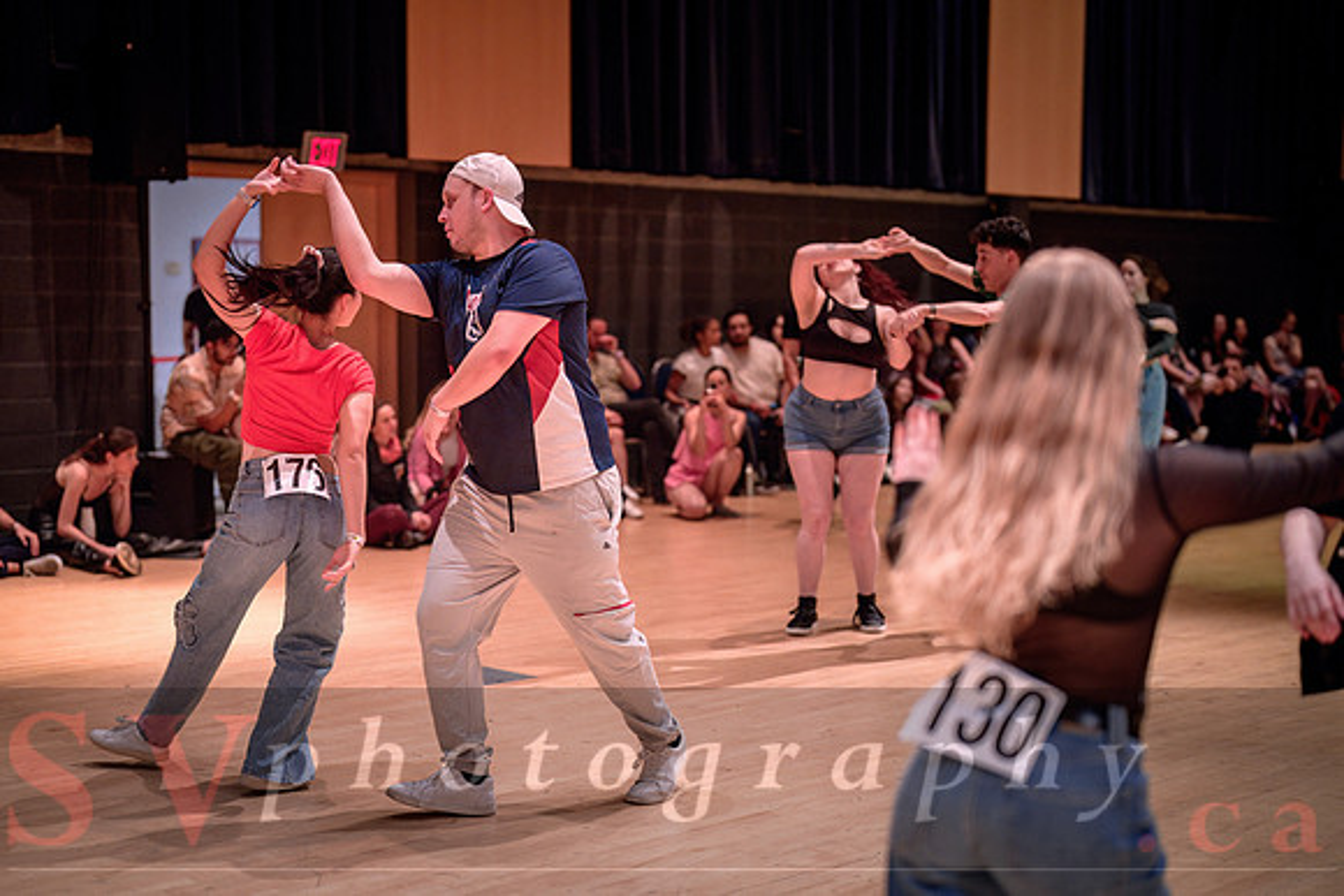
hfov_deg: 34.4
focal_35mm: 58
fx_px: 2166
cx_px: 609
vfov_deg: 23.4
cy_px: 520
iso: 1600
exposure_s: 1/250
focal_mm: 50
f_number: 1.4
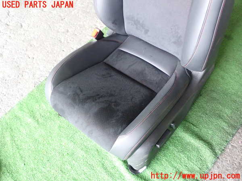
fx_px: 252
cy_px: 90
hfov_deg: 51.4
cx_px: 121
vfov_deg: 39.7
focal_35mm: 36
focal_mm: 6.37
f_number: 2.5
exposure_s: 1/40
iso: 800
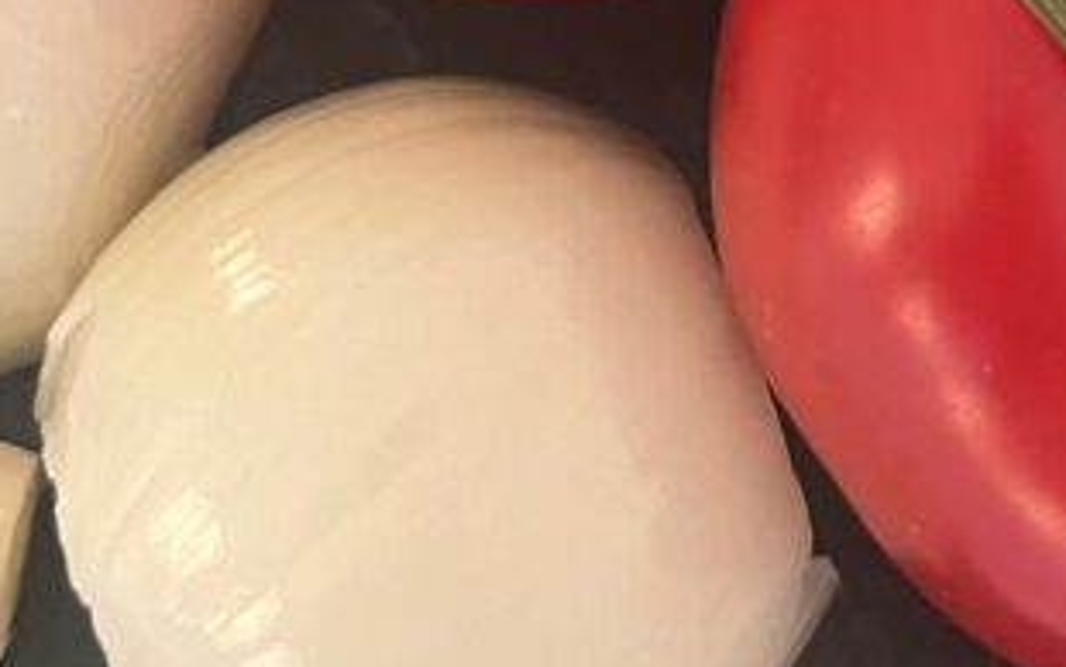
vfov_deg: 12.8
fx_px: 2645
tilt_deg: -59.5
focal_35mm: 91
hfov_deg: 22.7
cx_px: 732
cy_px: -619
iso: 500
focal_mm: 5.7
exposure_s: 1/33
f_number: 1.5
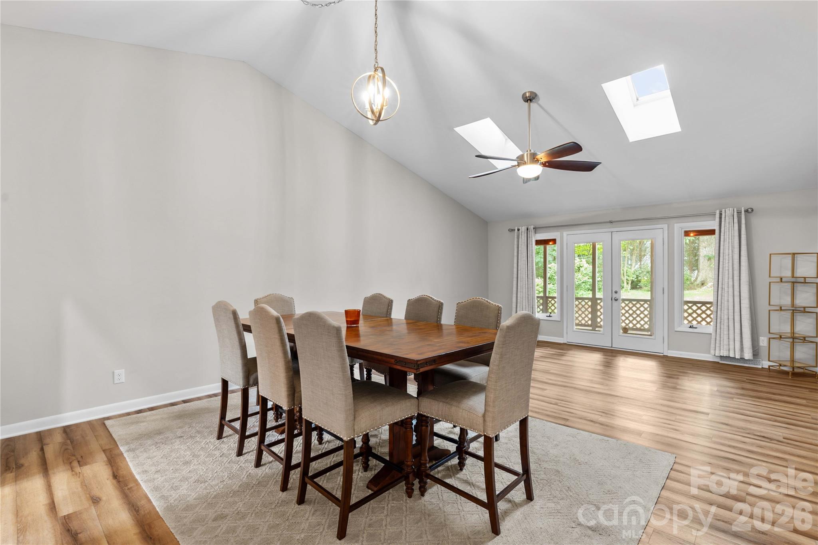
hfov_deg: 96.7
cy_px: 272
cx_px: 409
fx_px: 363
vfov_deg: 73.7
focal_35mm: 16
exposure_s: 1.6
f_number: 8
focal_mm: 16
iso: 100
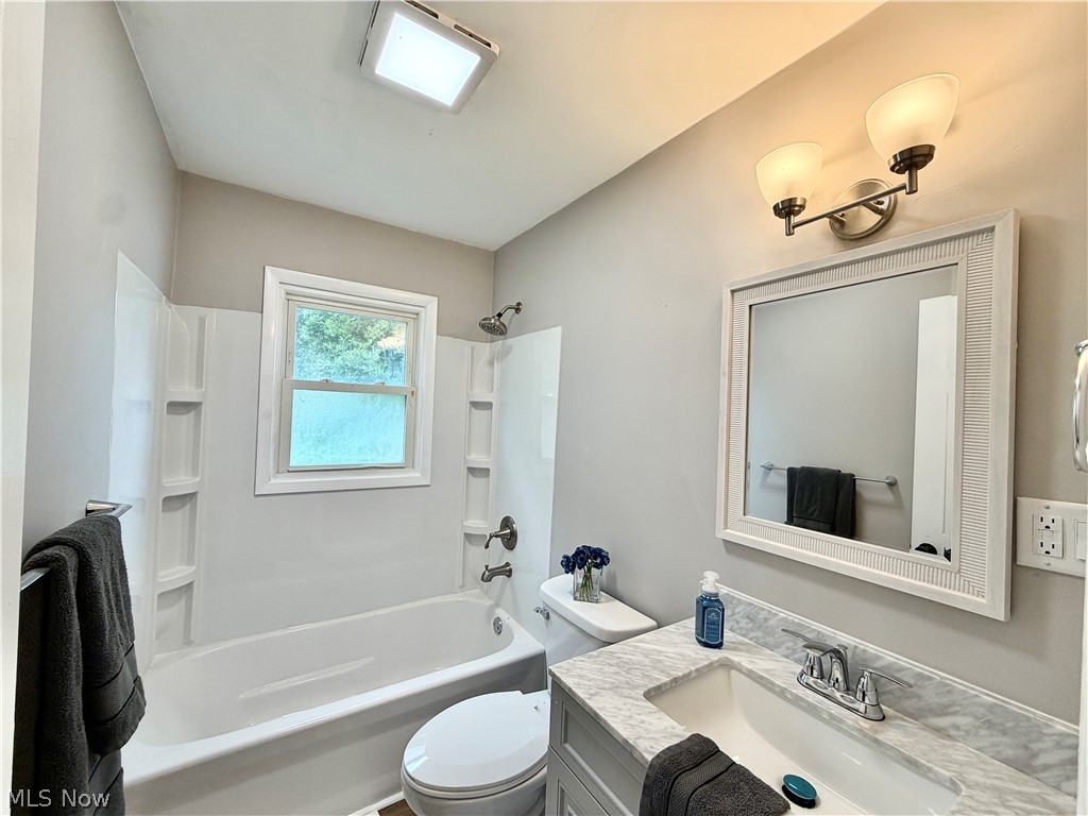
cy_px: 408
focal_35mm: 14
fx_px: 440
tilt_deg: +0.2
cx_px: 544
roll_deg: -1.4
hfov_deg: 102.1
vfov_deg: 85.7
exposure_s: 1/120
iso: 100
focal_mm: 2.22
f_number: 2.2
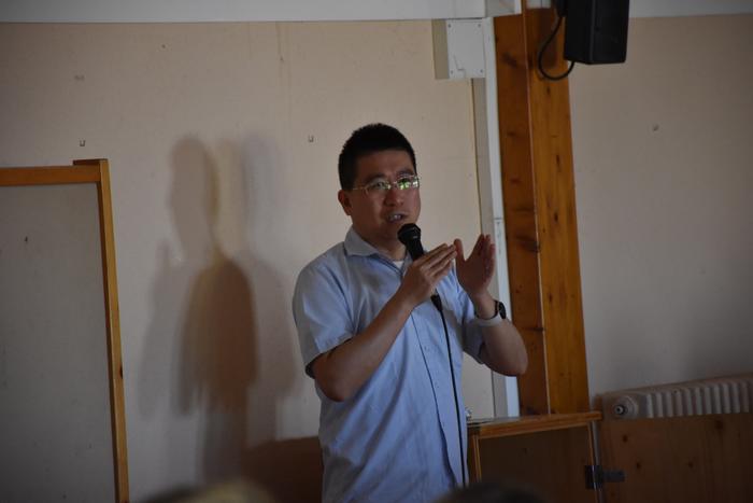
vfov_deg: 6.5
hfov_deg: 9.8
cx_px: 376
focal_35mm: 210
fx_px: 4393
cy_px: 252
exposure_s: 1/125
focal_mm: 140
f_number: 5.6
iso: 2000
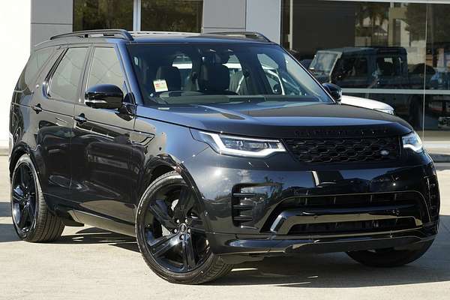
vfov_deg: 14.3
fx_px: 1200
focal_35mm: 96
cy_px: 150
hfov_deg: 21.2
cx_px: 225
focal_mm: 96
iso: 1000
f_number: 7.1
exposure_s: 1/500
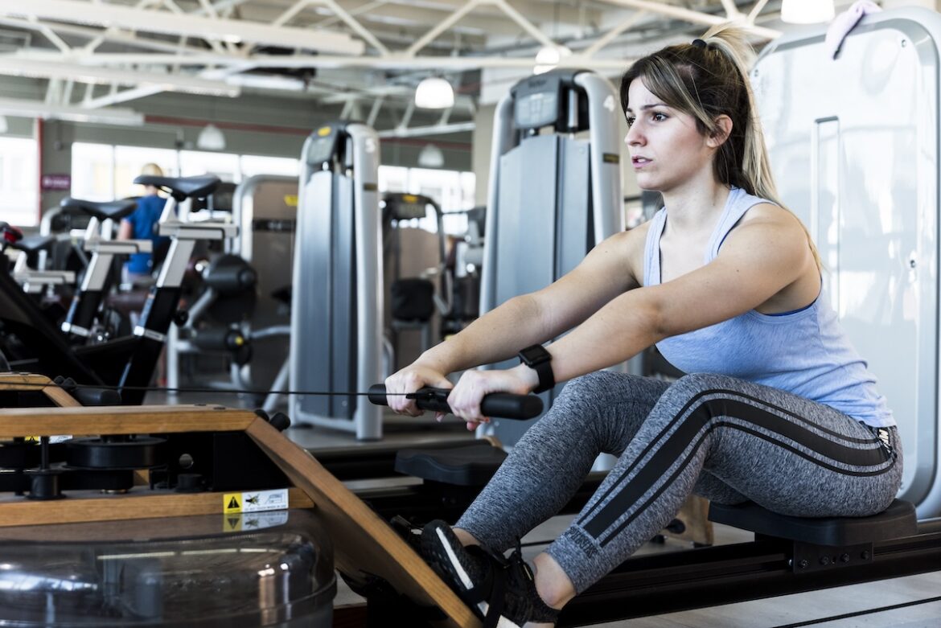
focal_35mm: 52
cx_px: 470
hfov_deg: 38.2
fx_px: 1360
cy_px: 314
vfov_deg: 26.0
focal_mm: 52
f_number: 3.5
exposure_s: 1/160
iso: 500
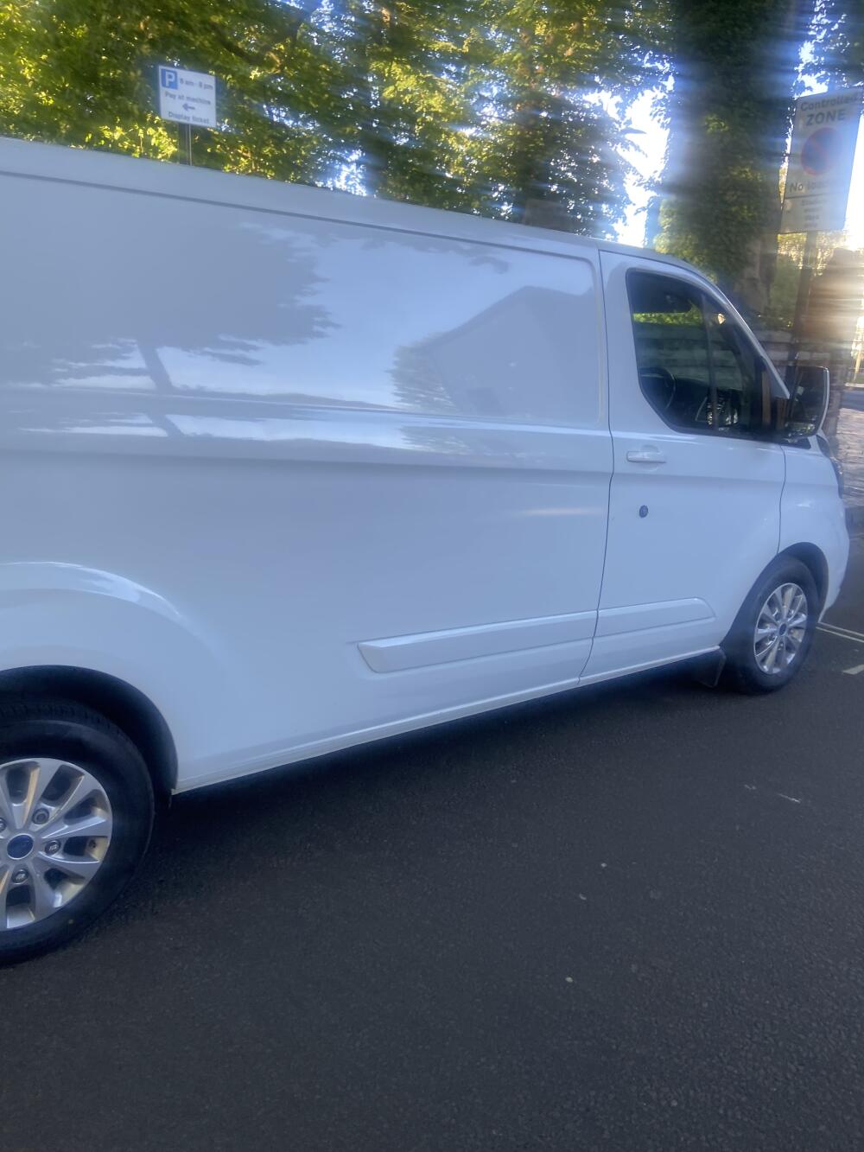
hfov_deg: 53.1
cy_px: 576
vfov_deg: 67.3
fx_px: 865
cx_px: 432
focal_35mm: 26
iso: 40
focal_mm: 4.25
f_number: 1.8
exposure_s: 1/122
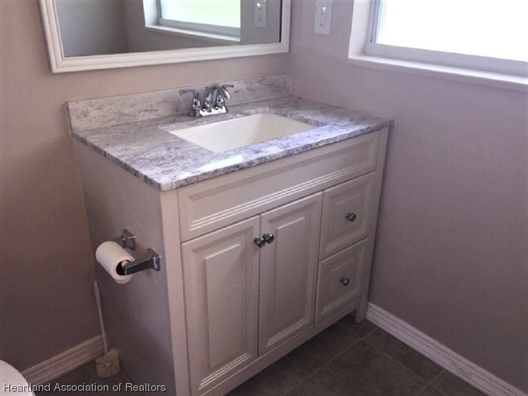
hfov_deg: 61.7
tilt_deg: -25.0
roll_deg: -3.3
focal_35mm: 29
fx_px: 442
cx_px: 264
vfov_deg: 48.2
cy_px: 198
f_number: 2.2
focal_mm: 4.15
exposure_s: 1/31
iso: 32
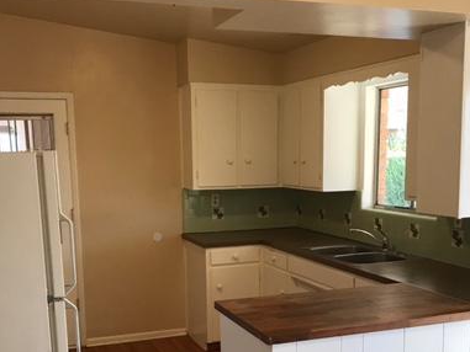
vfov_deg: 30.3
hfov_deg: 40.4
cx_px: 254
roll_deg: +1.2
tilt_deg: -9.3
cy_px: 268
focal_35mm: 47
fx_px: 638
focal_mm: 3.99
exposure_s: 1/30
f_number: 1.8
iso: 25
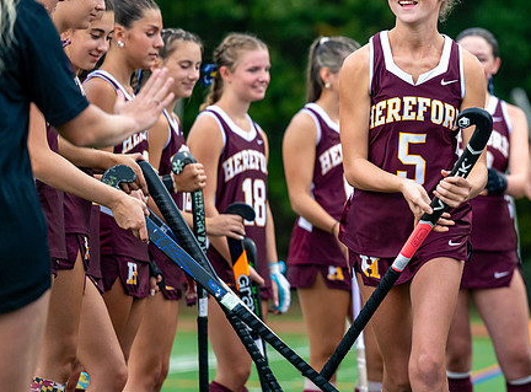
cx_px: 427
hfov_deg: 9.6
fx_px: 3143
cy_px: 139
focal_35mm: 206
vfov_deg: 7.1
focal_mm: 120
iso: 1600
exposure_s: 1/1000
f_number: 2.8
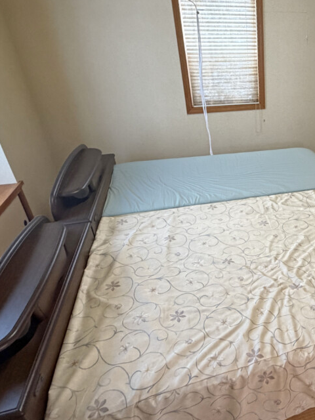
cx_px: 298
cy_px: 198
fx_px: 340
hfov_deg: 44.1
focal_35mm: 28
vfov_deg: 63.4
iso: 320
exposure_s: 1/60
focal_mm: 2.22
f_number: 2.2
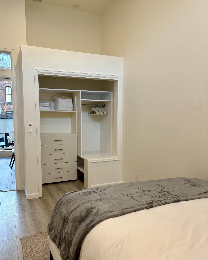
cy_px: 142
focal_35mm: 28
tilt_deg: -4.5
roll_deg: +1.6
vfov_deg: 62.1
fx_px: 215
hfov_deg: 51.5
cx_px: 102
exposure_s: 1/60
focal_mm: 5.96
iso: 64
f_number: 1.6
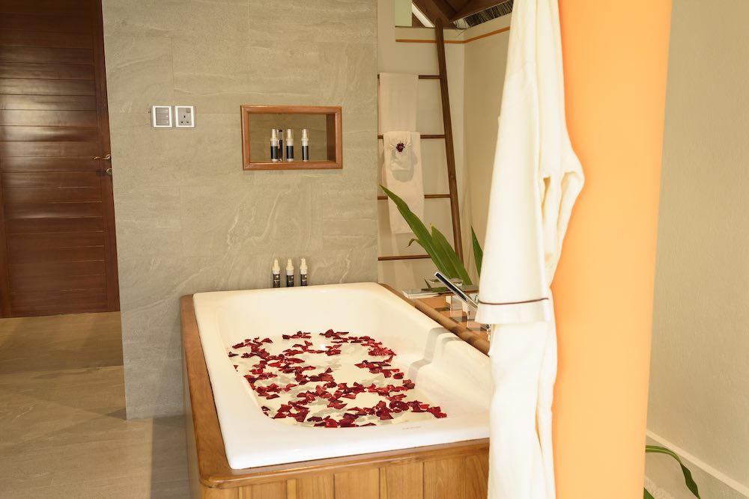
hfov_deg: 54.4
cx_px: 374
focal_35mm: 35
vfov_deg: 37.9
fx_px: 728
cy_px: 250
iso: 400
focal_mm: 35
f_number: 10
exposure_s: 1/15
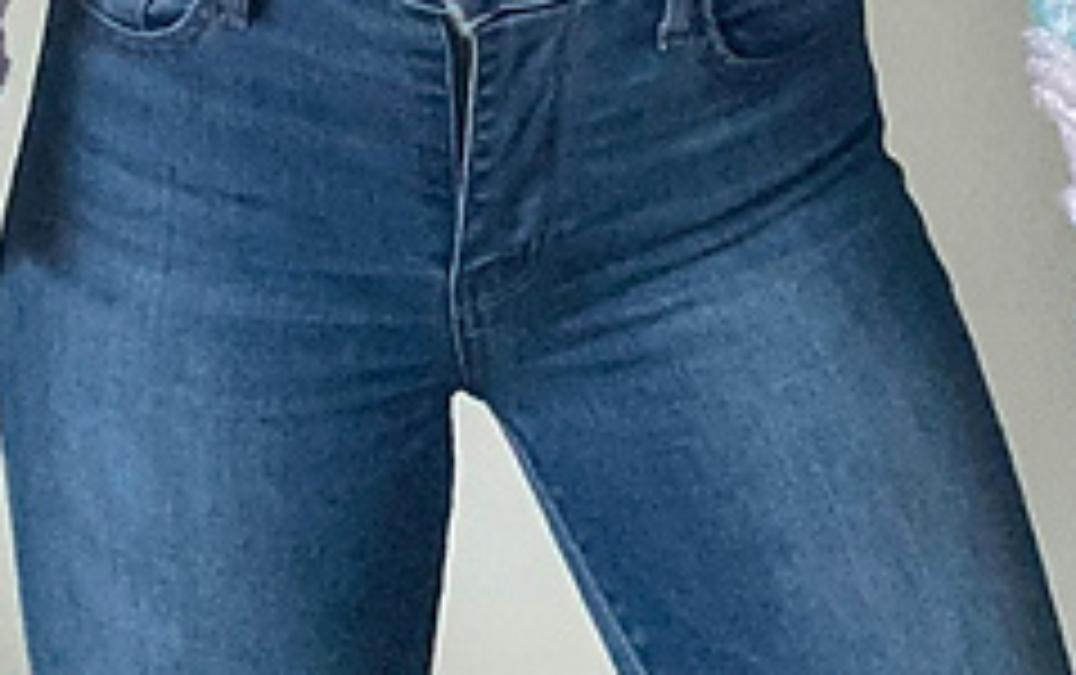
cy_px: -657
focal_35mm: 85
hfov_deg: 24.3
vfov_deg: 13.3
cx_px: 482
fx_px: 2496
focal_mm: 2.71
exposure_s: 1/30
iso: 500
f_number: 2.2
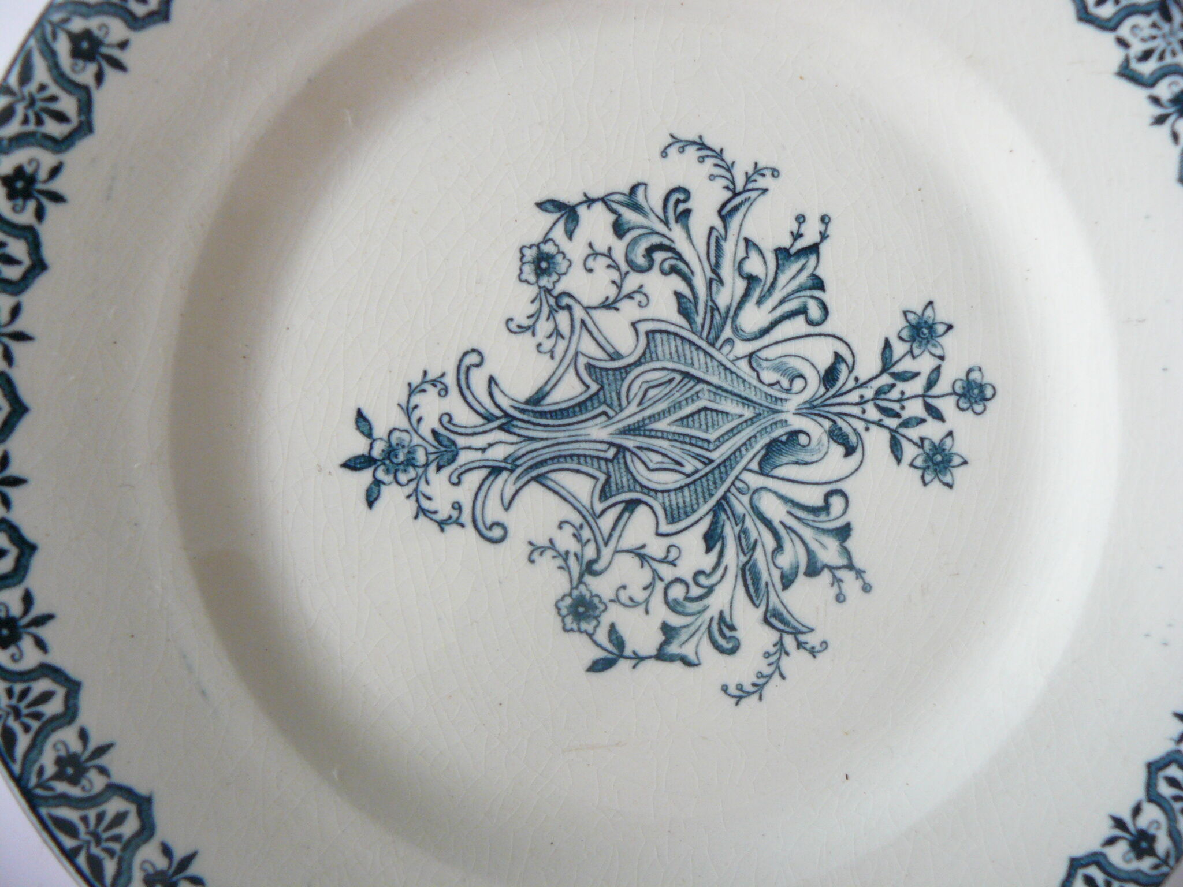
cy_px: 444
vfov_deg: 39.7
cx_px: 592
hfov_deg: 51.4
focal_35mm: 36
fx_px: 1230
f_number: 2.8
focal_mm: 6
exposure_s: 1/30
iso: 200
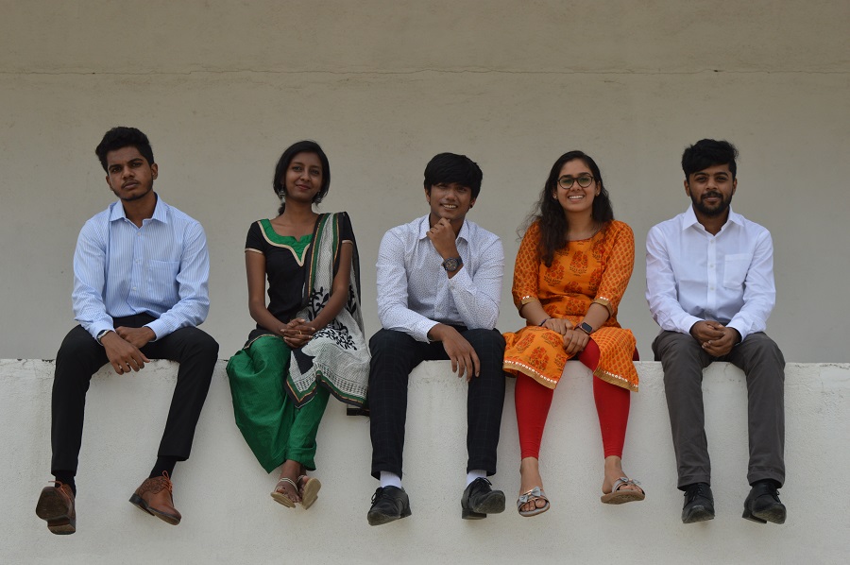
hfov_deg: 28.1
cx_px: 425
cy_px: 282
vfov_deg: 18.9
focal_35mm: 72
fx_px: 1698
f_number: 7.1
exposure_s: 1/1000
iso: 200
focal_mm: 48
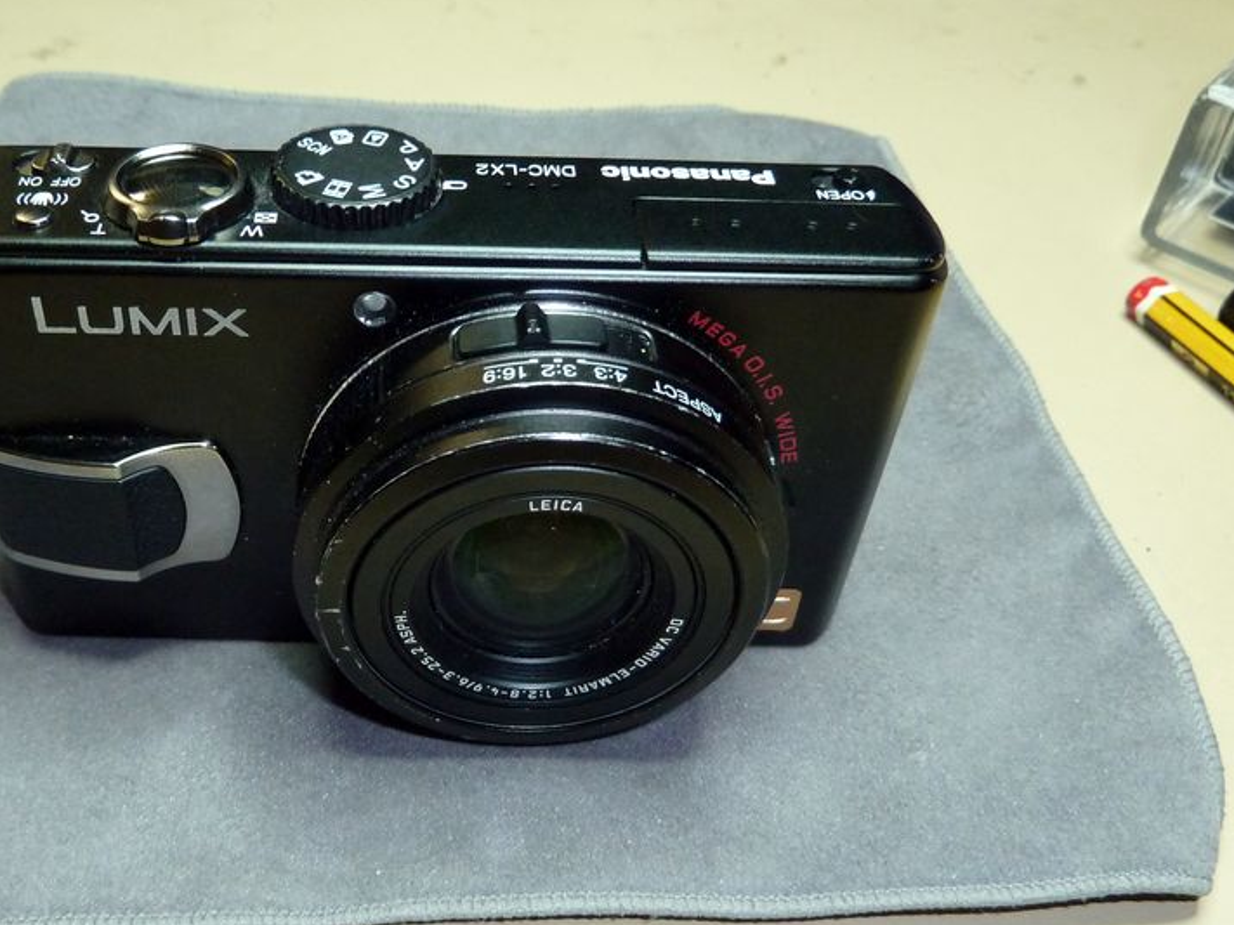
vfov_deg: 39.6
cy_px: 515
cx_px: 443
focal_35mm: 36
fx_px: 1283
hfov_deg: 50.7
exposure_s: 1/30
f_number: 3.3
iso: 250
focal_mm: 4.1
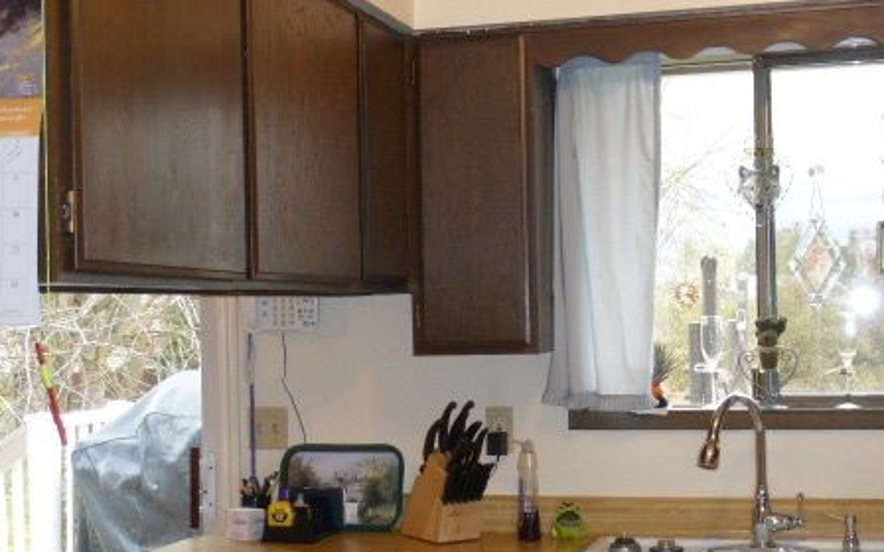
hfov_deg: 34.5
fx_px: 1421
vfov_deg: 22.0
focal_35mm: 59
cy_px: 327
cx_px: 446
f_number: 3.9
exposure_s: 1/60
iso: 320
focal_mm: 6.9
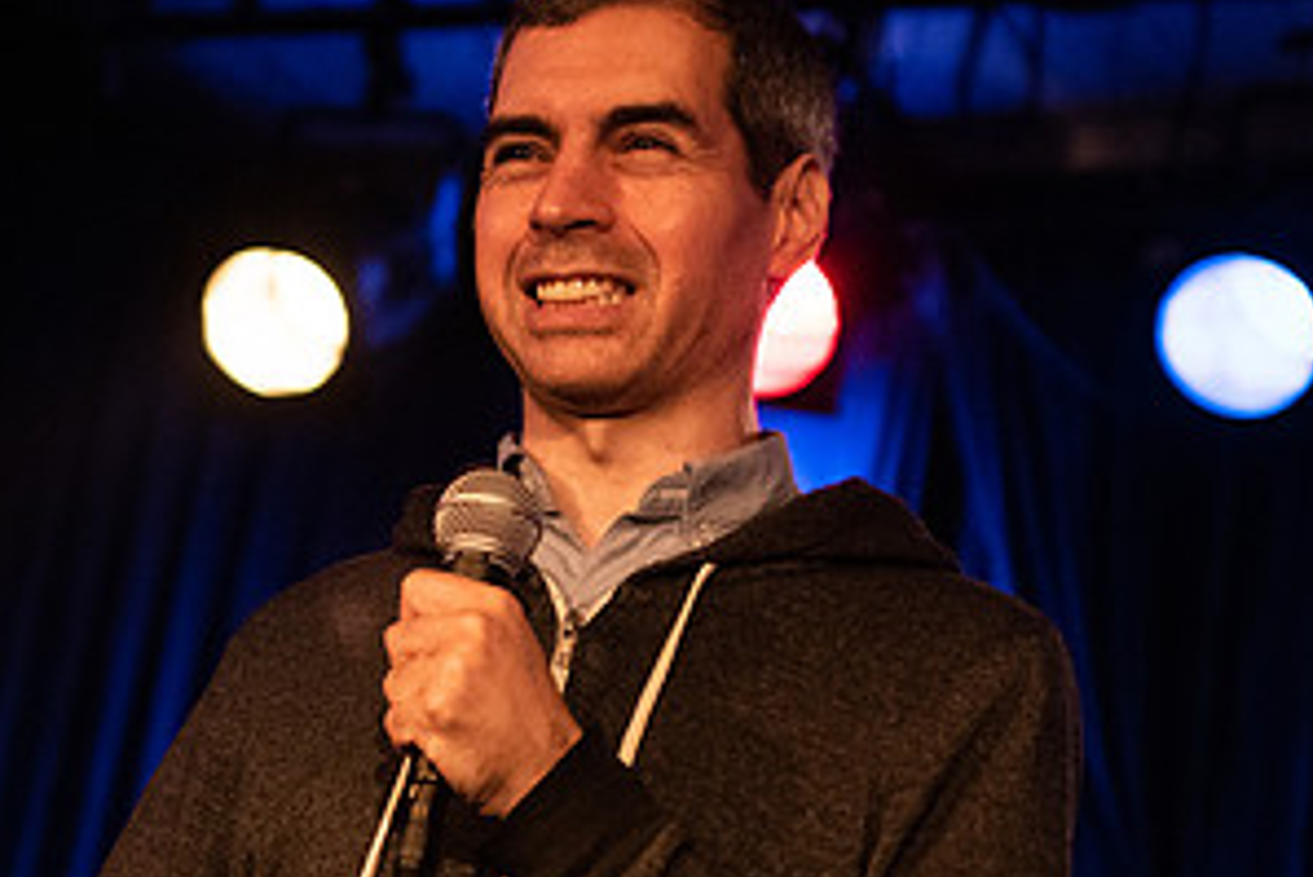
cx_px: 278
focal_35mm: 160
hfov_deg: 12.8
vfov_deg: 8.6
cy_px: 439
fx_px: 5838
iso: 3200
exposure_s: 1/80
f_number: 3.2
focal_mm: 70
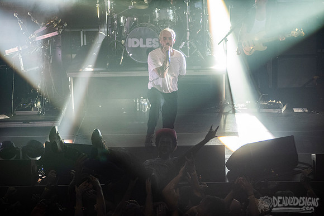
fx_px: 1044
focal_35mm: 116
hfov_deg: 17.6
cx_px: 162
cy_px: 108
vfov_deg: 11.8
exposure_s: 1/400
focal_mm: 116
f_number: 3.2
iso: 2500
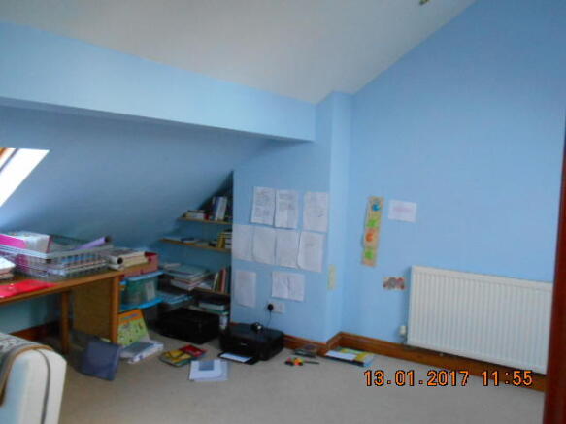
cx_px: 283
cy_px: 212
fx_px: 490
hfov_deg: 60.0
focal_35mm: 30
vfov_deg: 46.8
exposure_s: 1/60
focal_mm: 5.1
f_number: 3.4
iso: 800
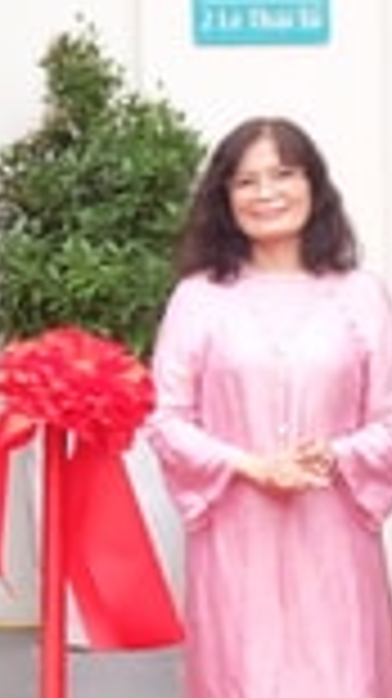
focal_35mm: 117
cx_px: -595
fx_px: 2166
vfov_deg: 18.3
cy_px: 225
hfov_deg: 9.1
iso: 800
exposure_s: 1/600
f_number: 4
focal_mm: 21.1
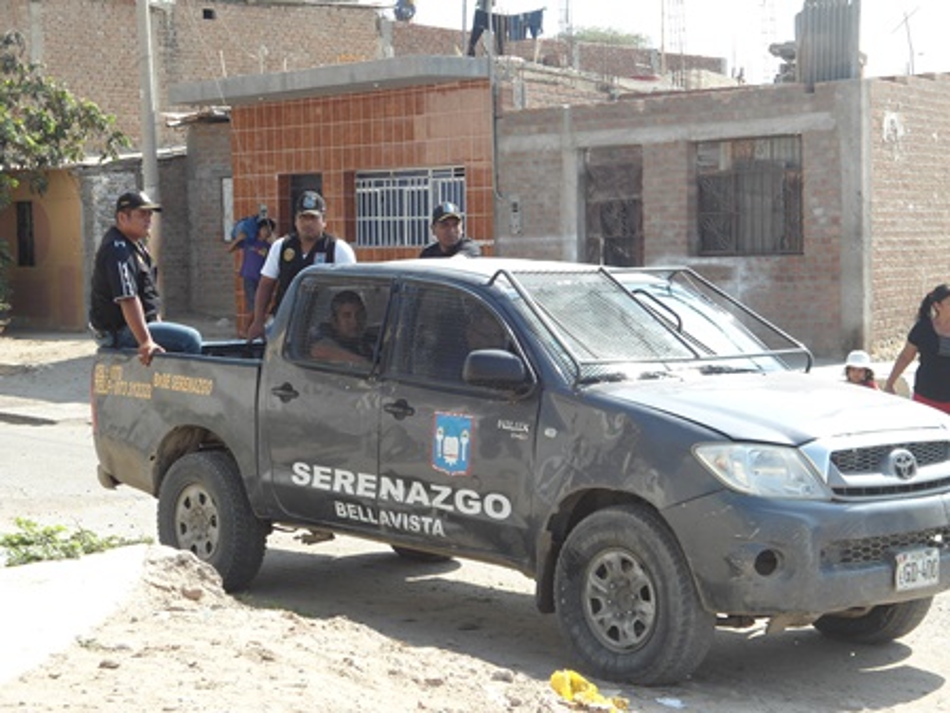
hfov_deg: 26.3
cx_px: 475
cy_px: 356
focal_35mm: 74
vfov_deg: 19.9
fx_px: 2031
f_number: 4.7
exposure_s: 1/250
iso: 80
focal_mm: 13.2
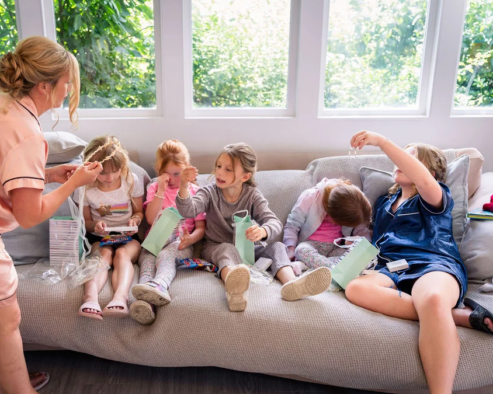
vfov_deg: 36.5
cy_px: 196
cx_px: 204
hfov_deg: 44.6
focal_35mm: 41
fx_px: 598
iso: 640
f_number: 2.8
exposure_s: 1/250
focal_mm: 36
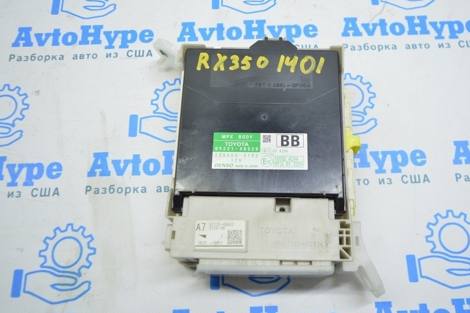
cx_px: 260
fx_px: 405
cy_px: 152
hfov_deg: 60.2
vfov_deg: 42.3
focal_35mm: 31
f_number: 3.5
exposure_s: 1/40
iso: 400
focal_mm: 18
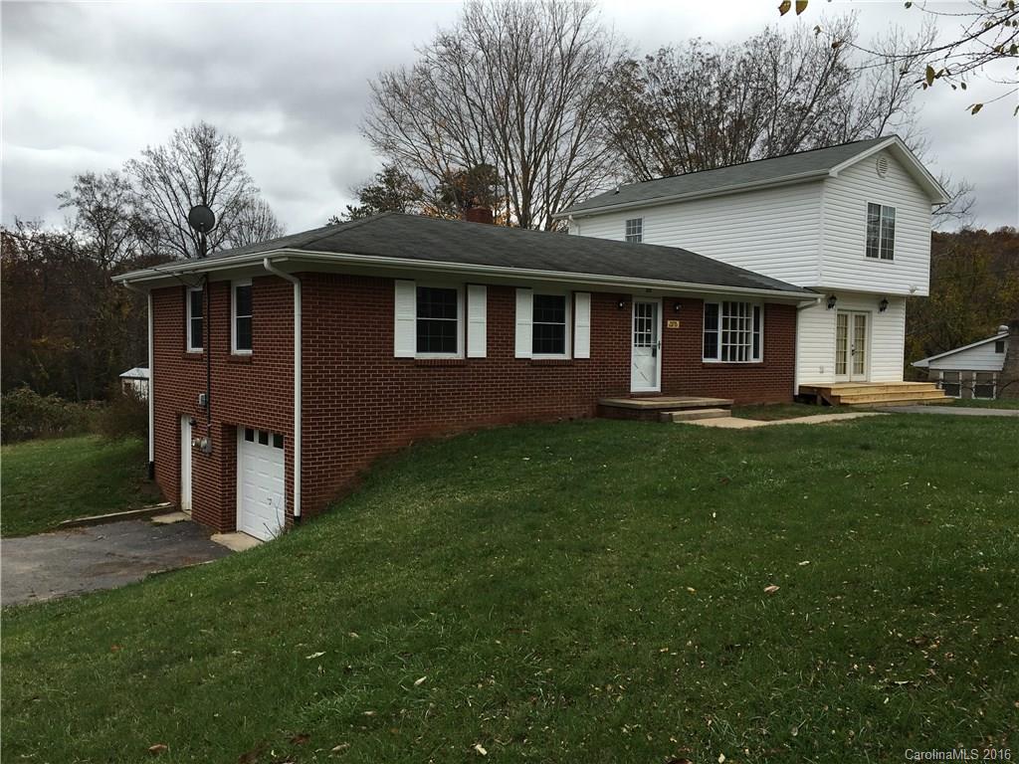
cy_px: 382
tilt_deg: -0.8
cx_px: 510
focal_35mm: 29
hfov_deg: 61.7
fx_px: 854
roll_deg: -2.2
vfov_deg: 48.2
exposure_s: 1/845
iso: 25
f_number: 2.2
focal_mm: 4.15
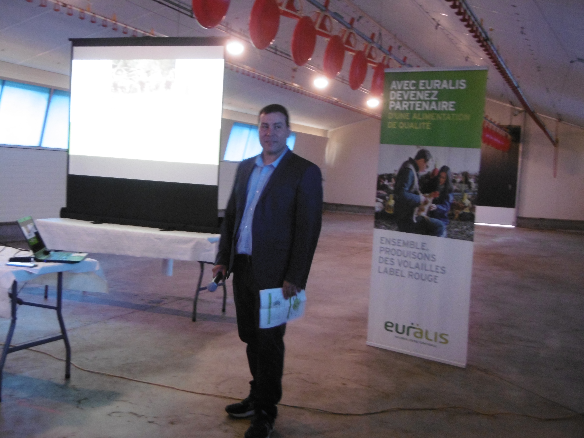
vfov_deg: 33.6
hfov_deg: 43.9
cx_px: 292
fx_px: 725
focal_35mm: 43
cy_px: 219
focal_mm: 7.7
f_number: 3.8
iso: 400
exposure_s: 1/10
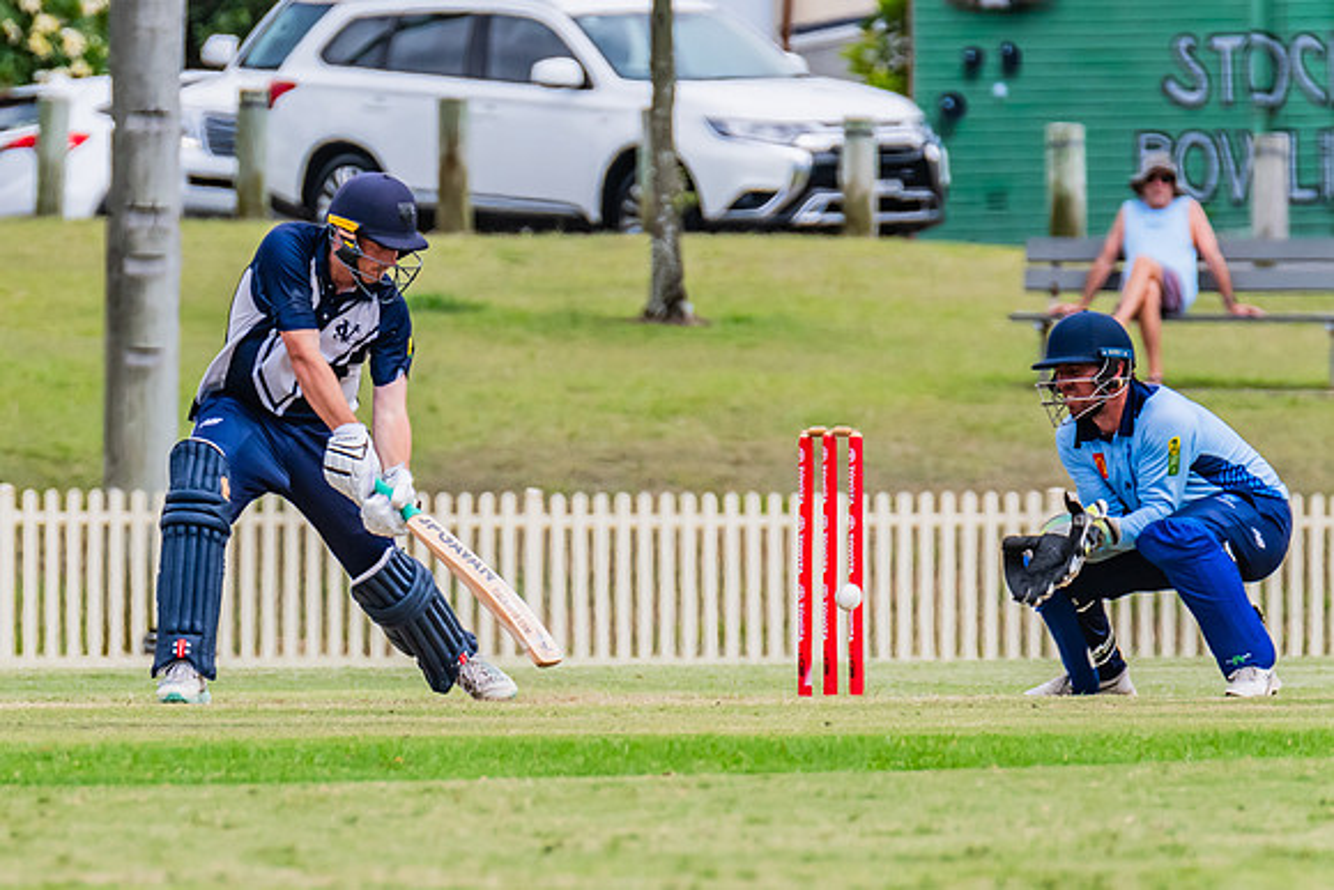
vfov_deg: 1.9
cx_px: 271
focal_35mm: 740
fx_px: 27421
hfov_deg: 2.8
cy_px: 451
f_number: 9
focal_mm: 460
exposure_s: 1/2000
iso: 800
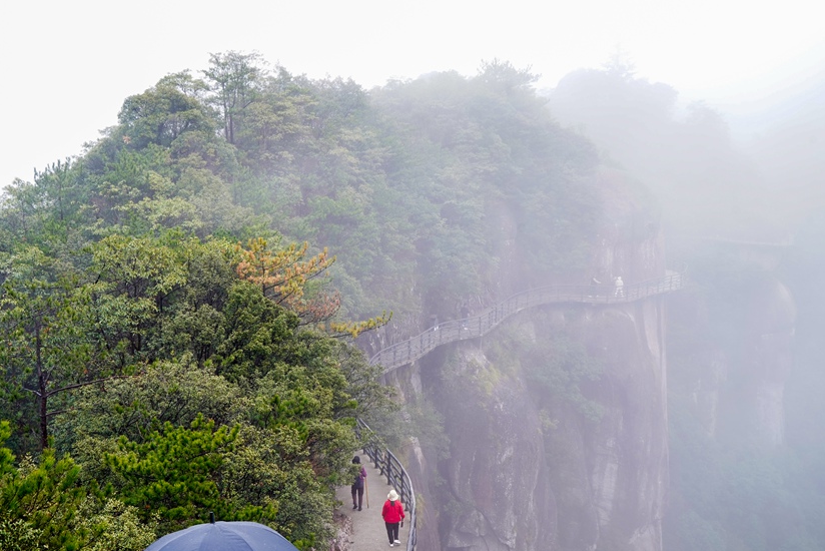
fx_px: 940
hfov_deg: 47.3
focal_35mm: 41
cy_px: 303
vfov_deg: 32.6
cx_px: 372
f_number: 10
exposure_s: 1/40
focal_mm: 33
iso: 320
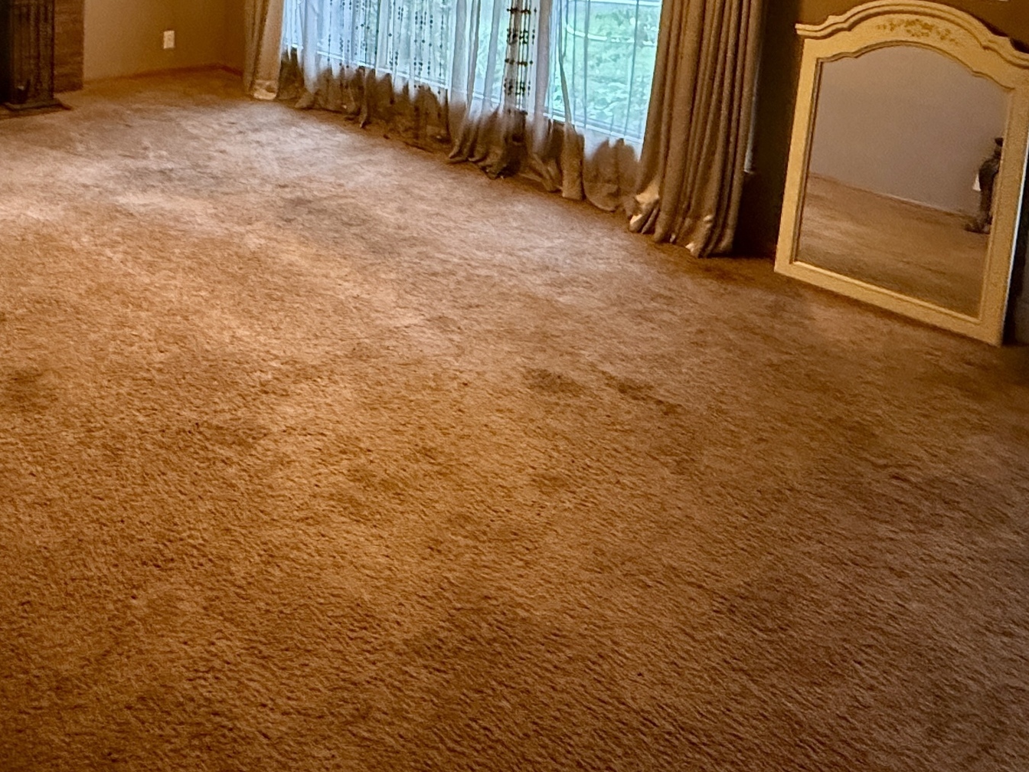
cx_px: 305
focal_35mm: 32
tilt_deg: -6.4
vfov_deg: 38.4
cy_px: -28
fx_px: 951
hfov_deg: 55.1
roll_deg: -1.0
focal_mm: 2.22
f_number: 2.2
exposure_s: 1/60
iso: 800
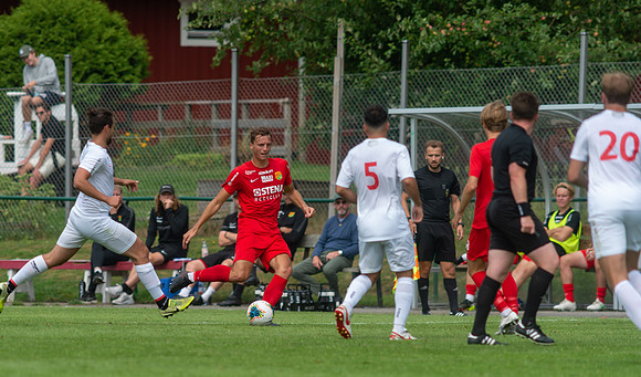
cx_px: 254
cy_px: 257
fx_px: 9018
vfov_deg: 2.4
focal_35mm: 525
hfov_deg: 4.1
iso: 360
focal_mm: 420
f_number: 4
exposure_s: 1/1250
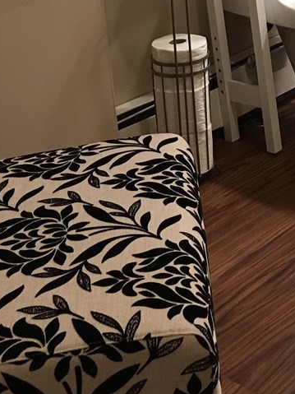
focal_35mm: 93
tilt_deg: -12.2
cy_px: -86
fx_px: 1057
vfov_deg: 19.8
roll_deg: +3.6
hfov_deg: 15.4
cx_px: 343
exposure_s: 1/15
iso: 50
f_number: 2.2
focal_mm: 4.15
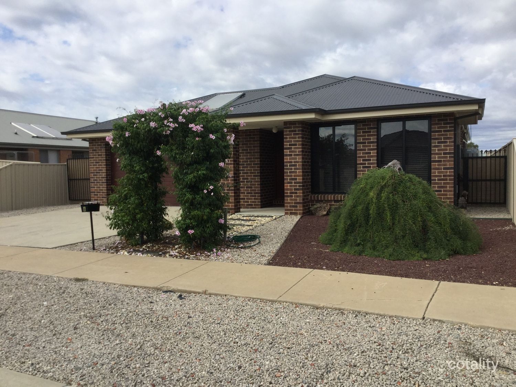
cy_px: 194
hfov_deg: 58.4
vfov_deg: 45.4
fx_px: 462
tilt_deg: -3.0
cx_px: 258
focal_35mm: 31
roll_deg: +0.6
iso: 25
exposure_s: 1/1698
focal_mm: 3.3
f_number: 2.4
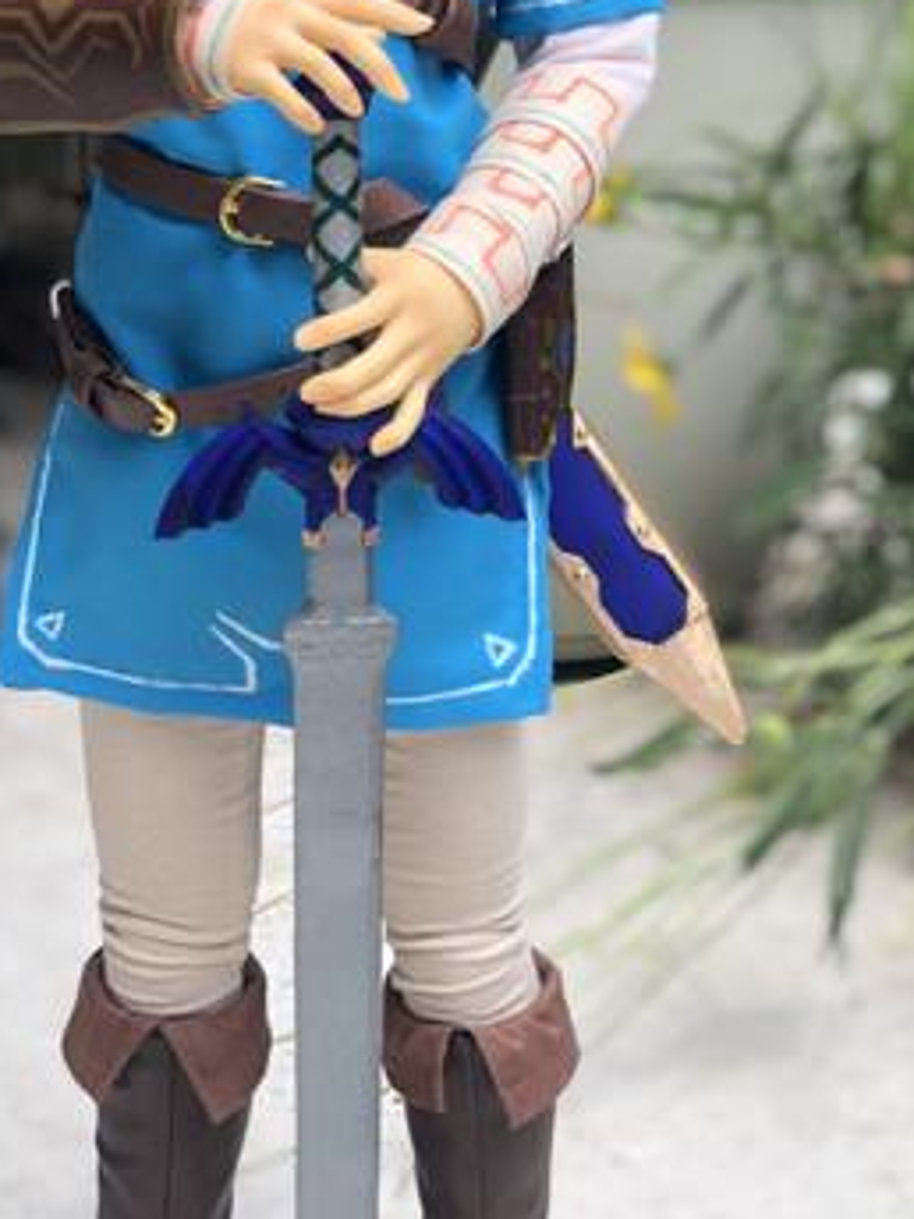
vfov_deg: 18.3
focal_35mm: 106
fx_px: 3732
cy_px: 177
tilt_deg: -8.2
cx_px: 358
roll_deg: -0.4
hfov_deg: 14.0
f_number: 2.8
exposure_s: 1/170
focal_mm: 6.6
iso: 20
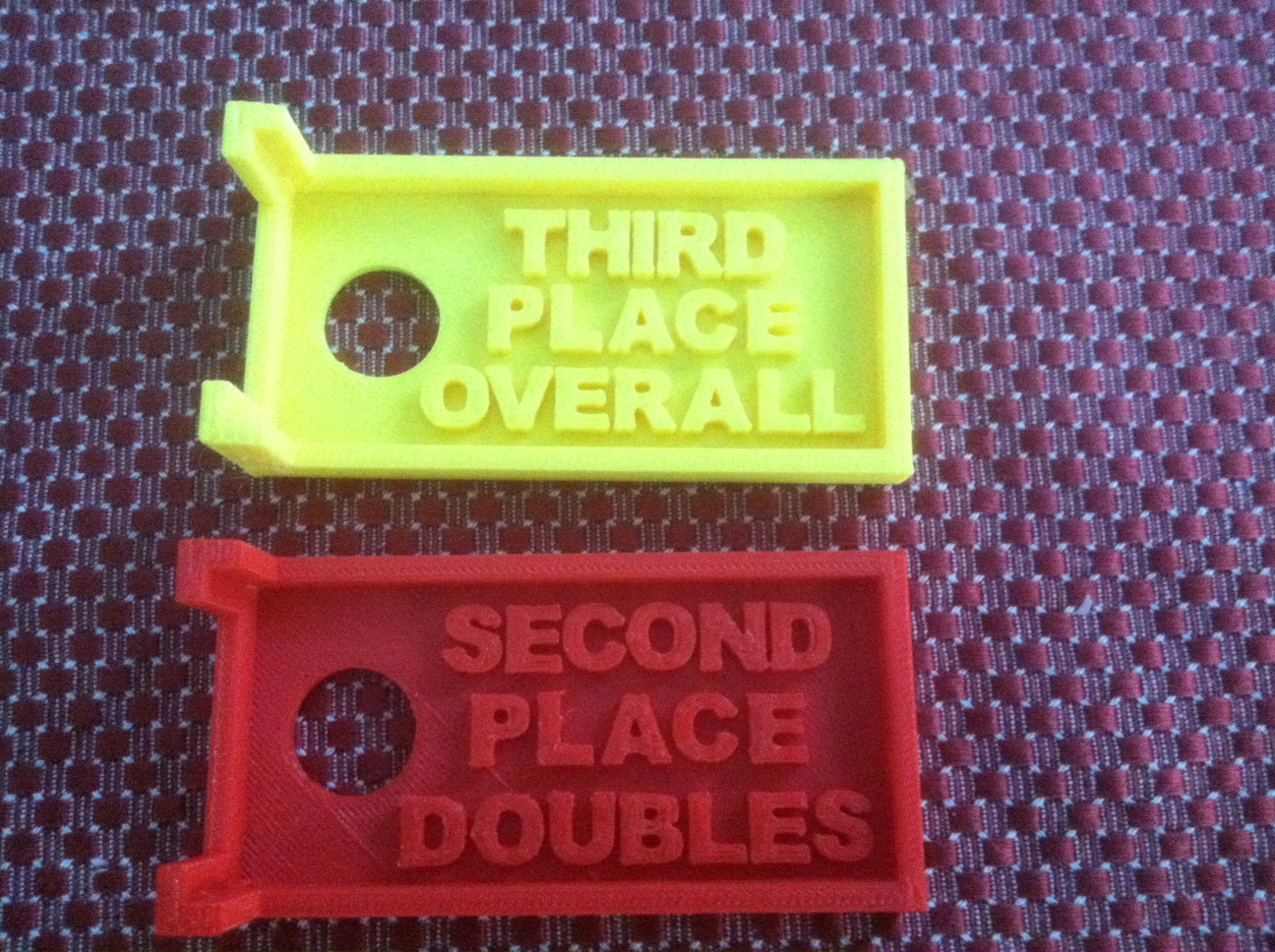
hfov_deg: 52.7
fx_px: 1287
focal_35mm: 35
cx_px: 638
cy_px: 476
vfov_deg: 40.6
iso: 1000
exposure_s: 1/15
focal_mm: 3.85
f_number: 2.8
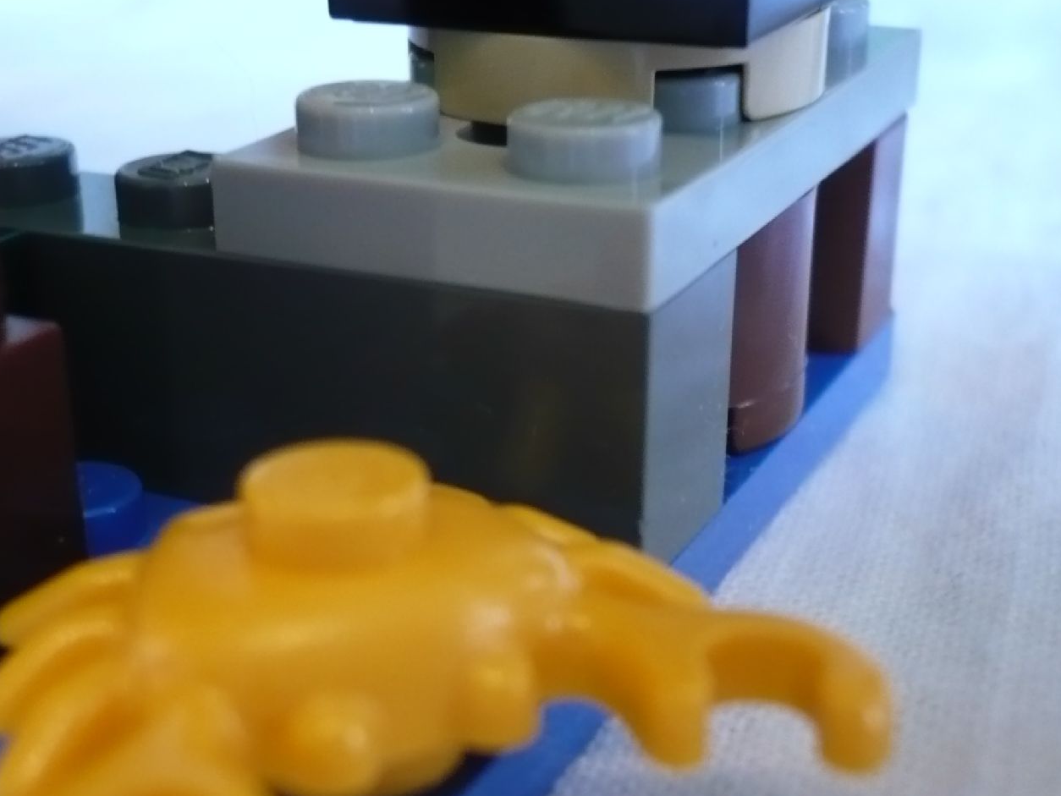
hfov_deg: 34.7
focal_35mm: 55
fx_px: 1686
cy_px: 594
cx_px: 387
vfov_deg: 26.2
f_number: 2.8
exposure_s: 1/8
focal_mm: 5.8
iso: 200
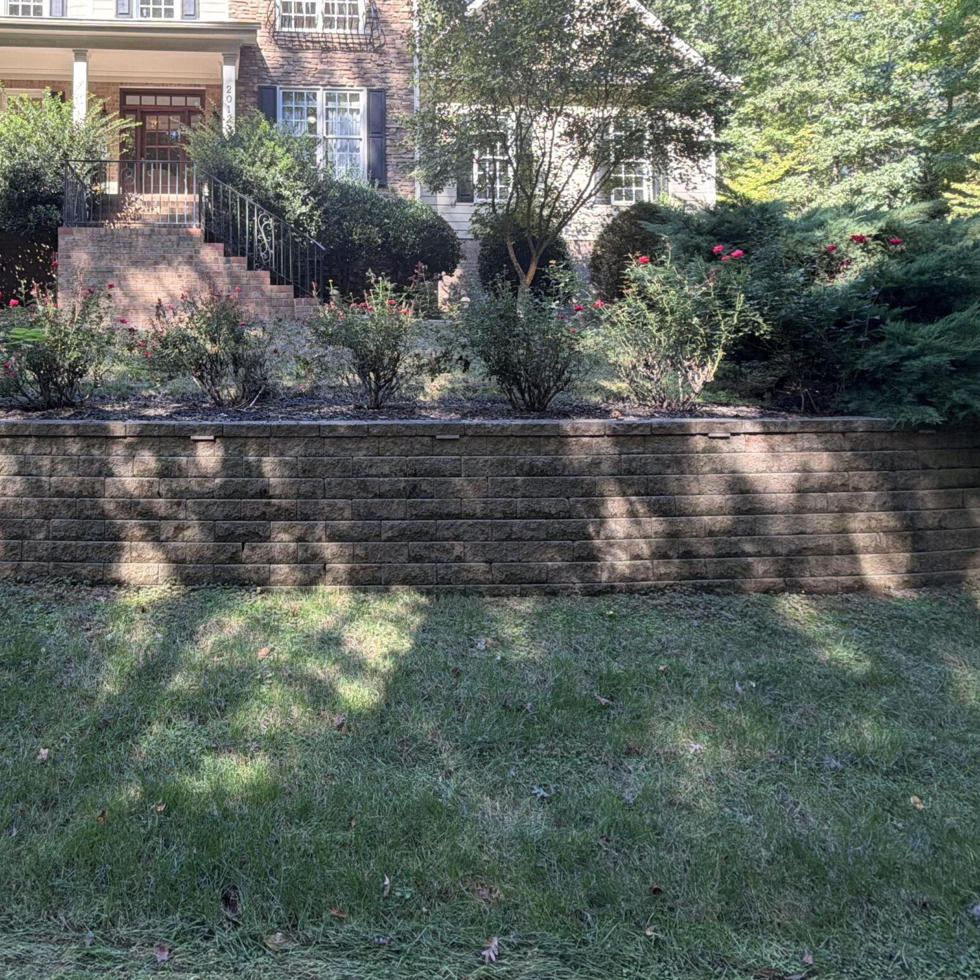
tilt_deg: +2.4
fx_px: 769
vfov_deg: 63.8
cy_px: 350
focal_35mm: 24
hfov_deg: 62.0
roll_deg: +0.2
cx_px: 266
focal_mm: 2.22
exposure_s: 1/121
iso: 100
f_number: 2.2
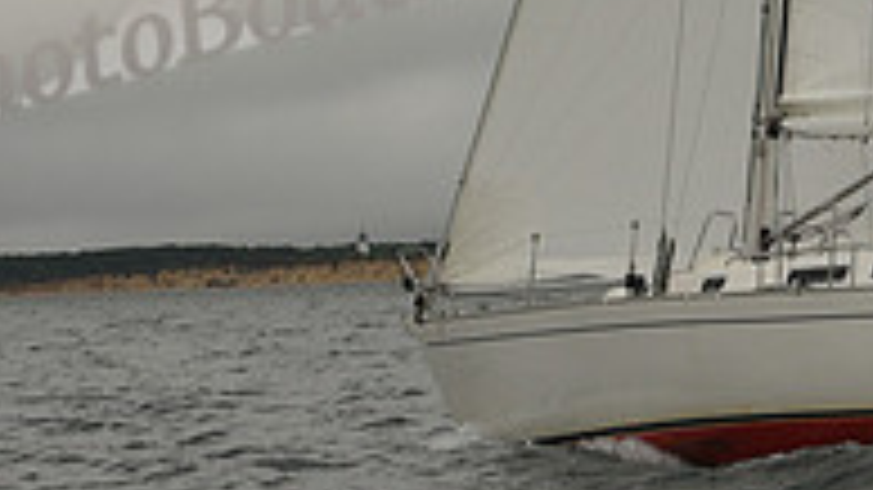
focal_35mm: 235
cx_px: 758
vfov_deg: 5.0
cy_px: -728
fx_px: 5438
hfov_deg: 9.1
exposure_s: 1/800
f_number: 10
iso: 320
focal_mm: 75
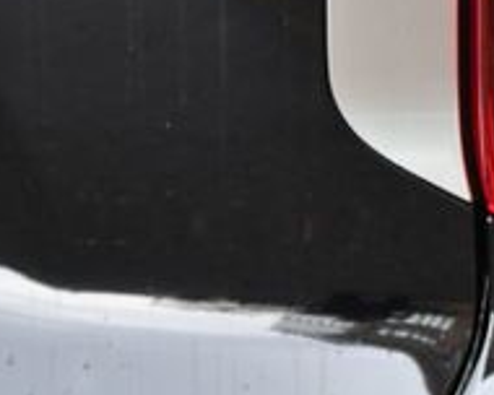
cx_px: 624
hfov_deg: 4.4
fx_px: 6360
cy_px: -107
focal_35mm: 435
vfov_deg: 3.6
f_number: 4.8
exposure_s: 1/250
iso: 560
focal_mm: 92
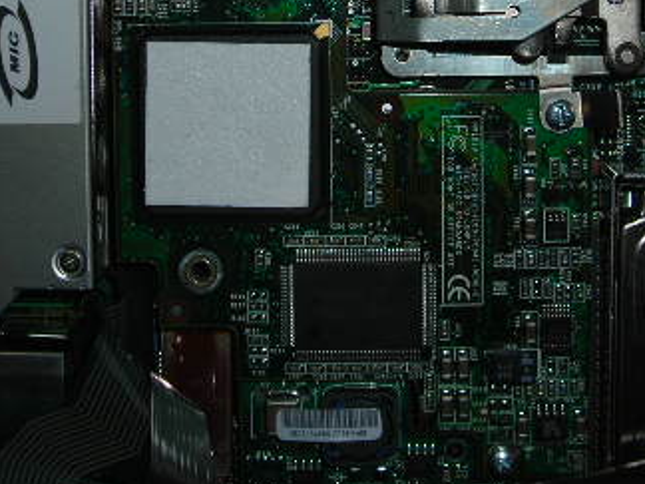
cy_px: 48
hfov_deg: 26.0
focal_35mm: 75
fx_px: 1397
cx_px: 344
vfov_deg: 19.3
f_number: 6.4
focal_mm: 6.3
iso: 50
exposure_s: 1/60.1
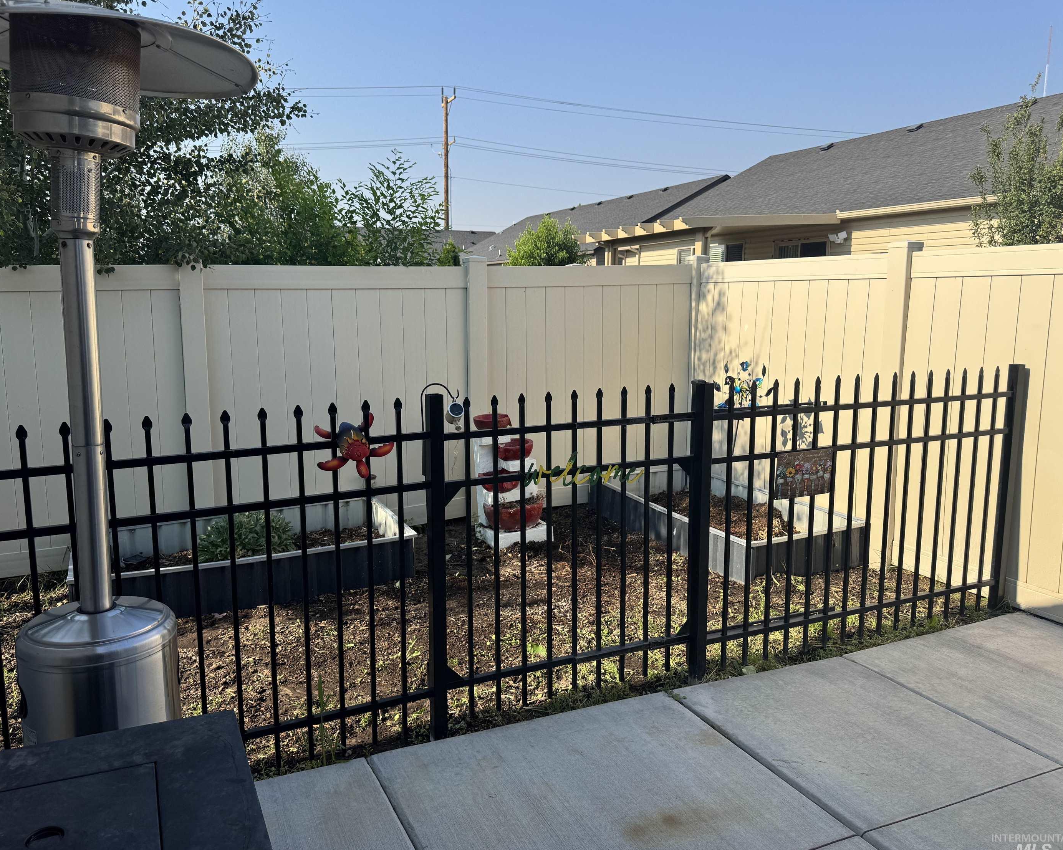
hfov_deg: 65.9
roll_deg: +0.0
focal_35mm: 26
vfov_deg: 54.9
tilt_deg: -8.3
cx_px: 490
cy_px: 436
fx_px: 818
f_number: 1.78
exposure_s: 1/2833
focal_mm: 6.76
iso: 80
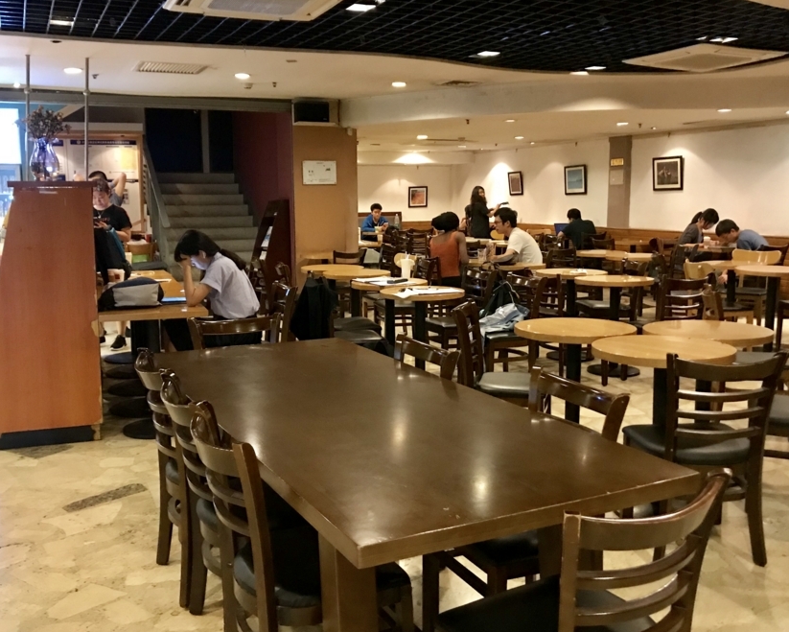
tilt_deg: -6.9
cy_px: 307
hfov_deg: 52.8
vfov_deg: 43.4
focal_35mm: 34
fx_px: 794
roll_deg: +0.4
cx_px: 378
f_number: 1.8
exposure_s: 1/5
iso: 100
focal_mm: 3.99
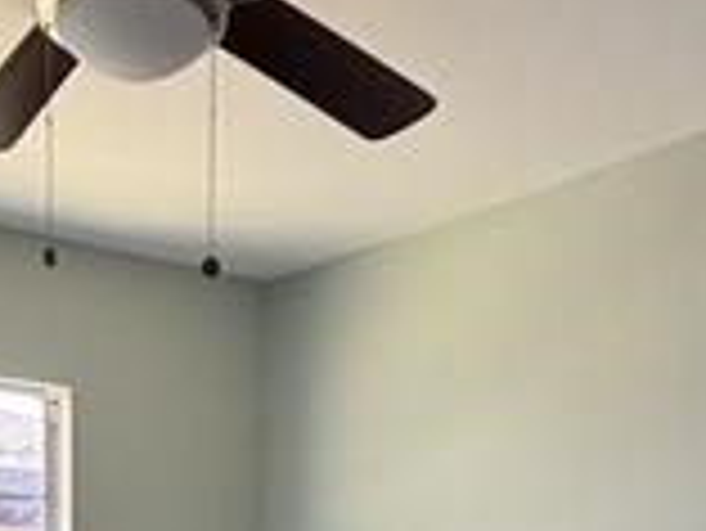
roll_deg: -0.8
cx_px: 166
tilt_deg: -8.0
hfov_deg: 33.0
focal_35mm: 57
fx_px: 1163
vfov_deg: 21.8
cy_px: 774
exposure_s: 1/120
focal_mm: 2.22
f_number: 2.2
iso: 320
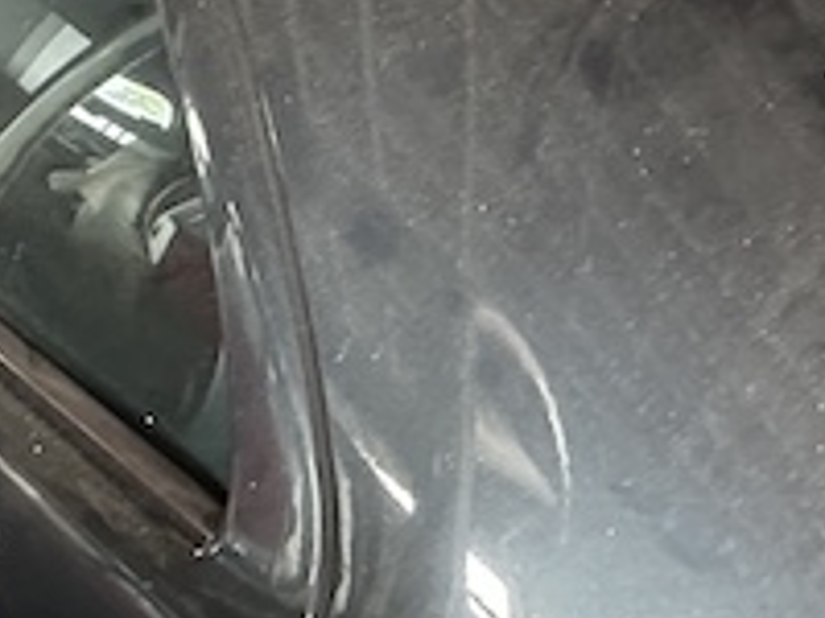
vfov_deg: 25.8
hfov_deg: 32.6
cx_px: 82
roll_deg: -3.1
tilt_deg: -26.5
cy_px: 165
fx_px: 1335
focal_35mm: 56
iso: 1250
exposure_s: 1/56
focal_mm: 2.22
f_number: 2.2
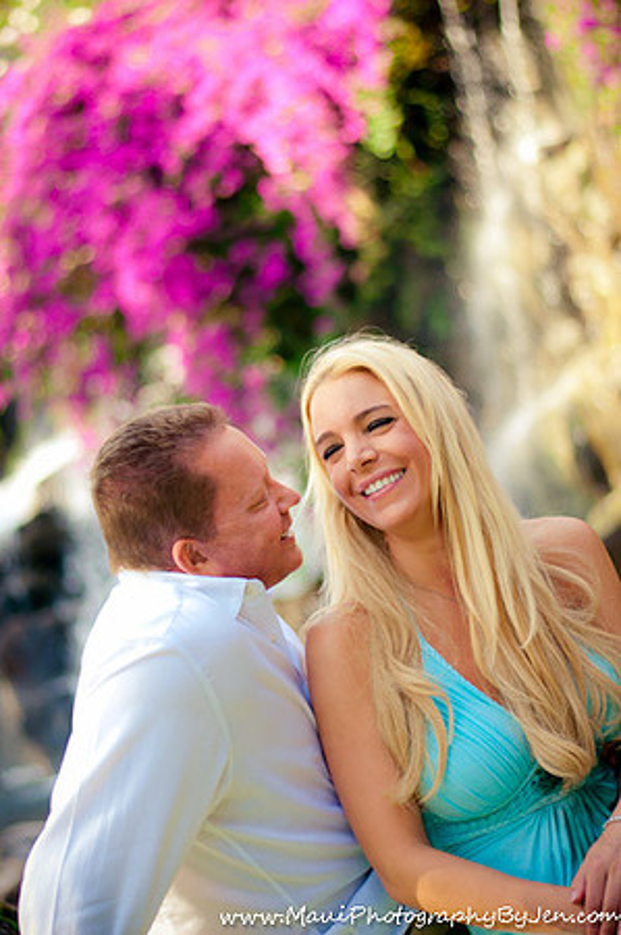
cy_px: 468
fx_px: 1945
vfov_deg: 27.0
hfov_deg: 18.1
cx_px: 310
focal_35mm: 75
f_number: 1.8
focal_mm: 50
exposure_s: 1/125
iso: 200
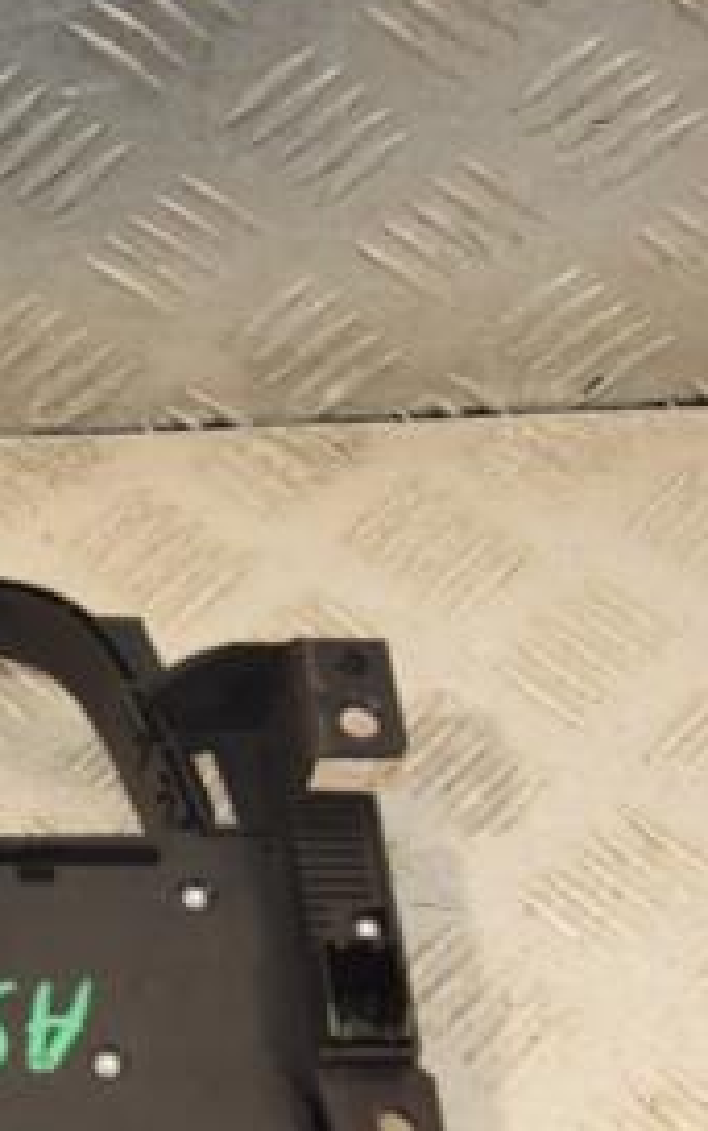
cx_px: -29
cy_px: 771
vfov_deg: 22.0
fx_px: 2897
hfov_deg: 13.7
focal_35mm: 94
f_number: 5.6
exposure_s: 1/200
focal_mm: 28
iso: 800
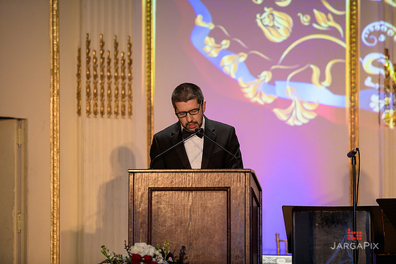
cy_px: 132
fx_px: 1925
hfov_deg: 11.7
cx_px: 198
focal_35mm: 175
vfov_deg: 7.9
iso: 1250
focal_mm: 175
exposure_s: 1/125
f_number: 3.2
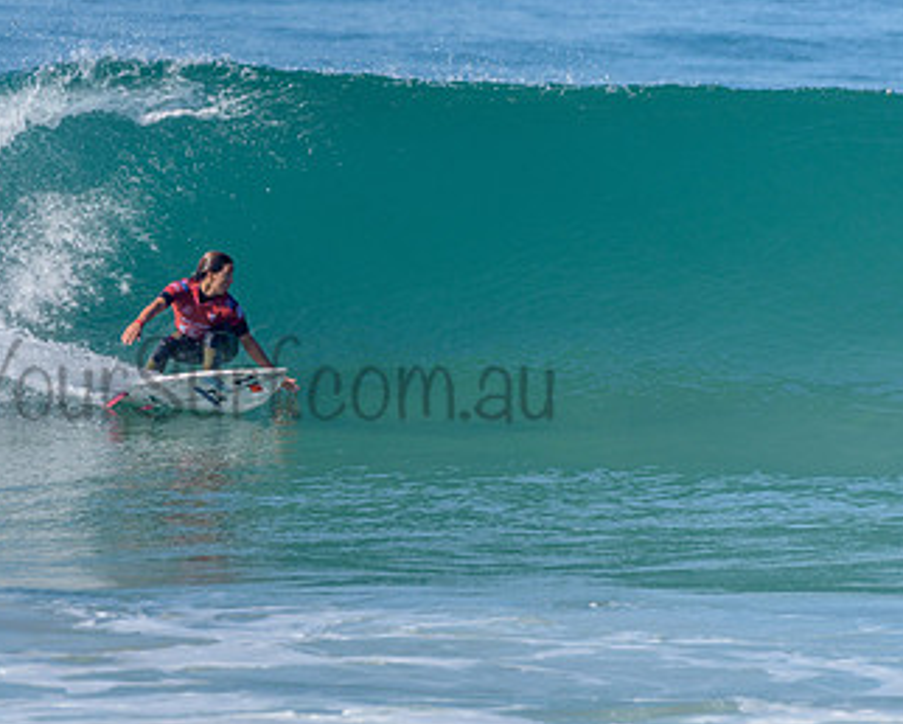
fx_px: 22597
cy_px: 355
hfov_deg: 2.3
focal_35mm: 845
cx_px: 258
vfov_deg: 1.8
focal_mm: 500
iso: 200
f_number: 5.6
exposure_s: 1/2000
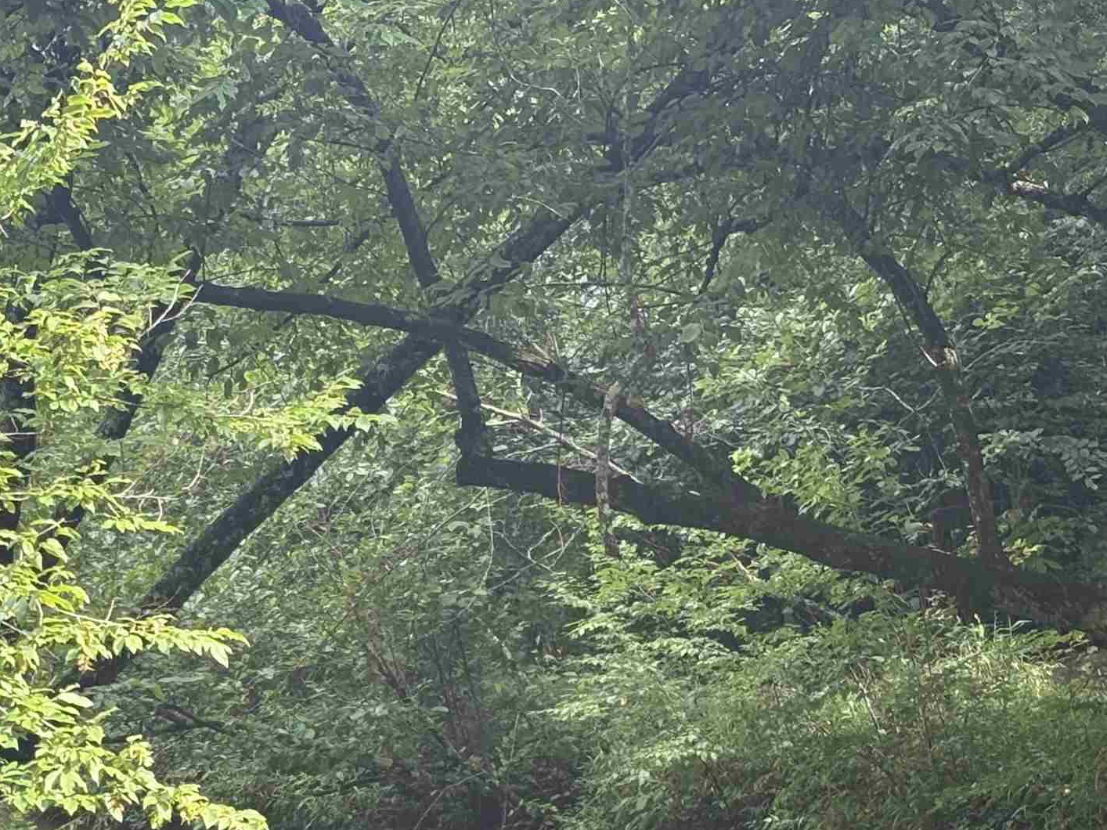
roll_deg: +2.0
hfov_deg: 17.4
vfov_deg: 12.9
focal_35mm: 113
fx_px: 3613
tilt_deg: -7.2
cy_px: 897
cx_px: 343
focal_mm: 5.96
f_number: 1.6
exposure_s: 1/159
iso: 25
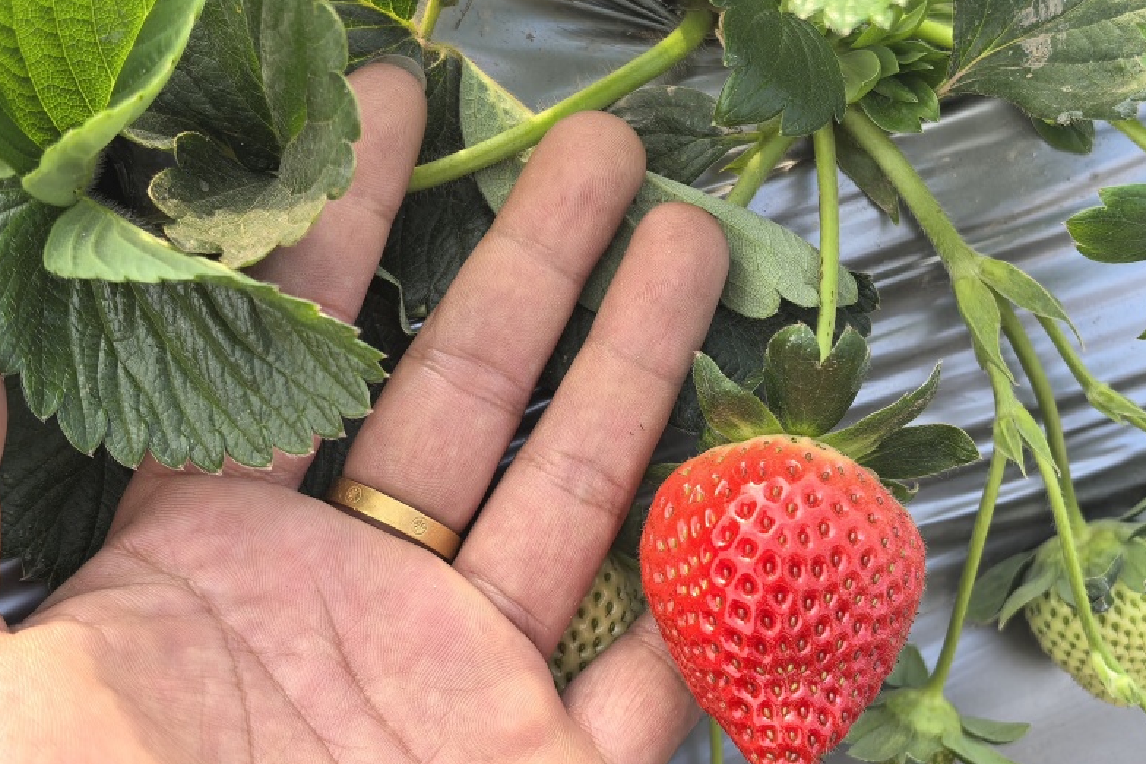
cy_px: 405
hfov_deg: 38.2
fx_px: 1656
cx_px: 569
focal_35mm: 52
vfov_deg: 26.0
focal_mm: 6.98
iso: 160
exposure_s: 1/415
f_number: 2
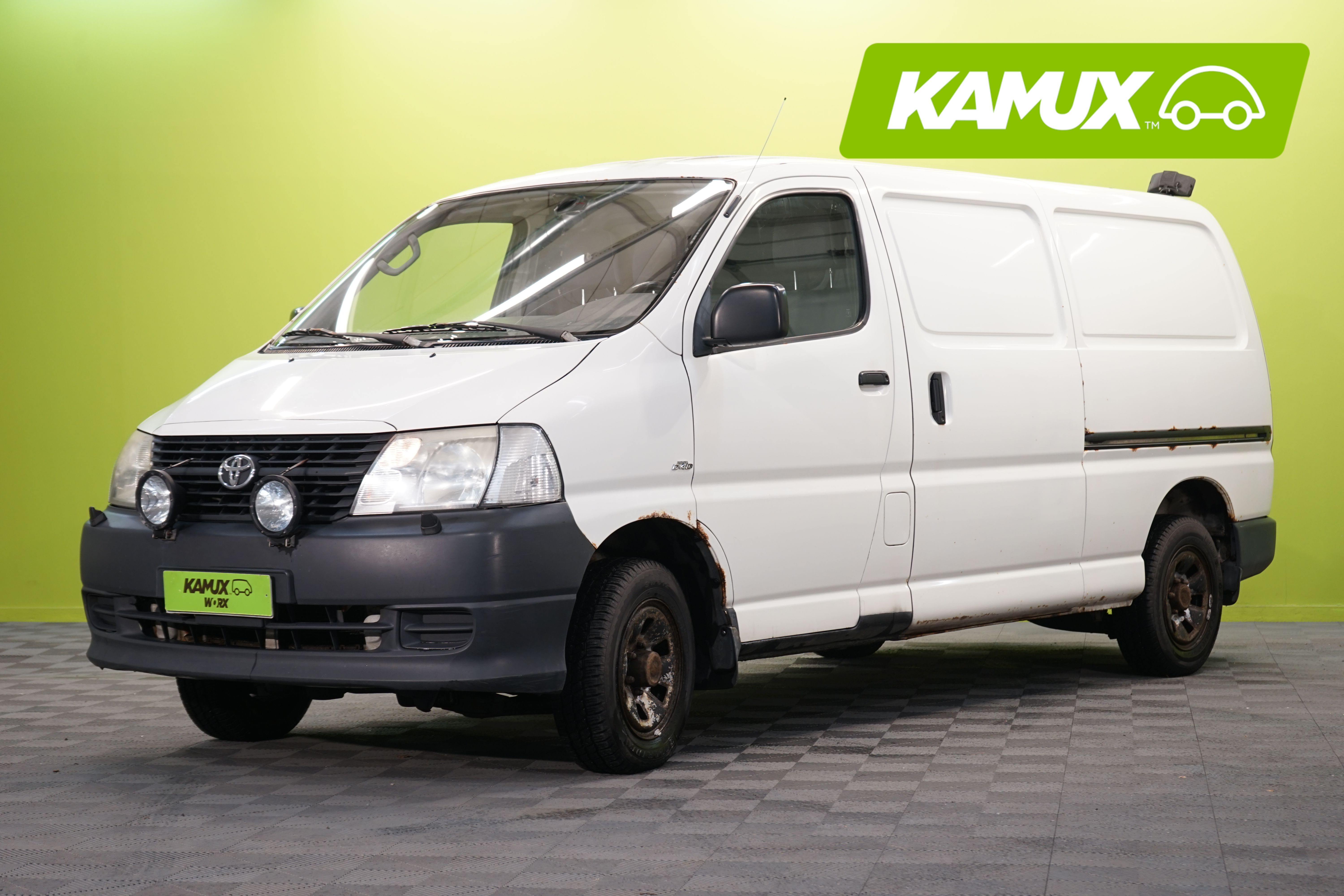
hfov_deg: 28.8
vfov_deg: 19.5
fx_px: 2613
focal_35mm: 70
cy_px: 448
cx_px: 672
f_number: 5.6
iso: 400
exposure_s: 1/25
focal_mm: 70
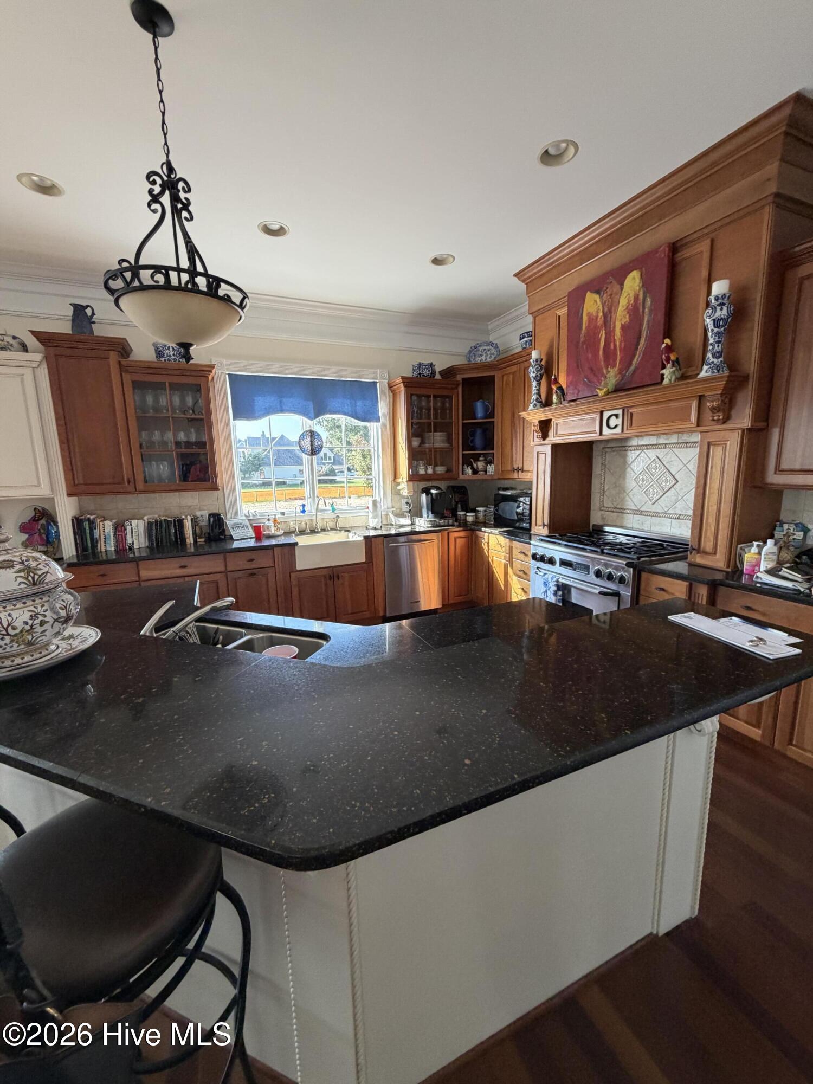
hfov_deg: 85.7
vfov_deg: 102.1
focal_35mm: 14
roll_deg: +0.8
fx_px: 438
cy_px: 542
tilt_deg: -7.9
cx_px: 406
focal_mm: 2.22
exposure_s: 1/121
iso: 200
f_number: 2.2
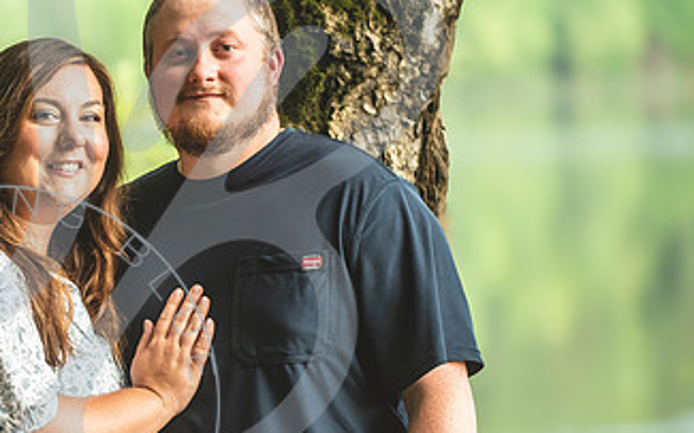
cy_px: 225
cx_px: 107
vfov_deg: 5.1
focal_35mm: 255
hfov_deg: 8.2
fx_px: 4822
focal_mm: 140
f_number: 2.8
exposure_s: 1/200
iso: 250
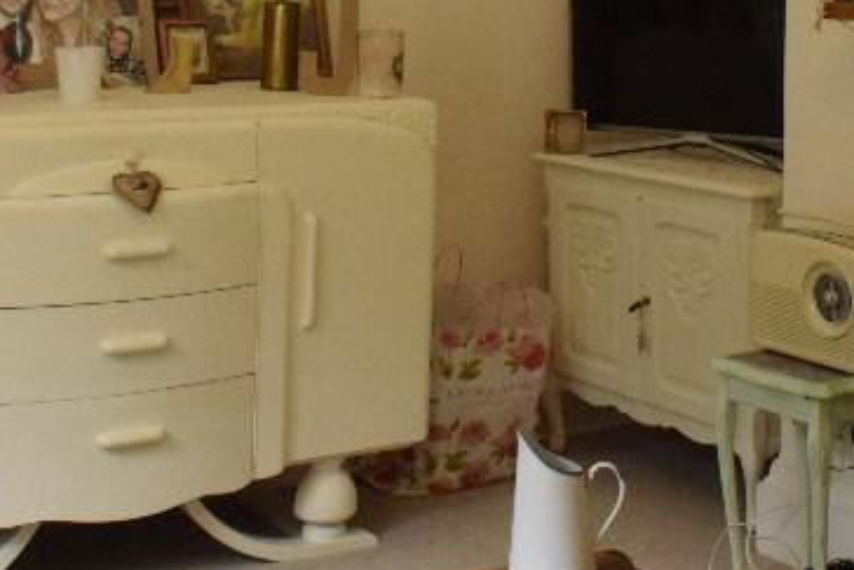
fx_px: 1804
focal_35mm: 76
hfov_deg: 26.6
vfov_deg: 17.4
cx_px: 504
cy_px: -43
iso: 4500
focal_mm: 18
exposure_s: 1/30
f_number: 9
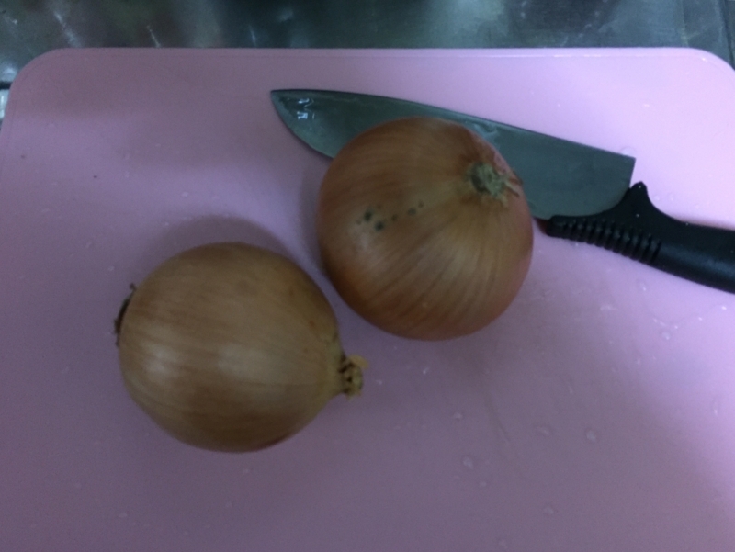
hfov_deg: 61.6
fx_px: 616
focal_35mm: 29
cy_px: 276
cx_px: 368
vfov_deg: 48.3
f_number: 2.2
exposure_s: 1/20
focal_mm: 4.15
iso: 250
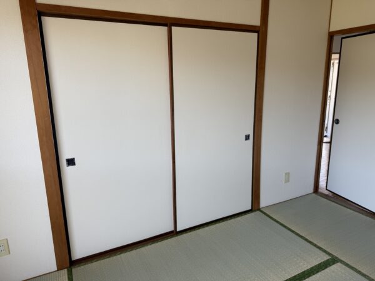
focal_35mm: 24
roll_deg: +1.5
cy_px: 140
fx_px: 260
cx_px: 188
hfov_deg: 71.6
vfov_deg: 56.8
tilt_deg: -11.1
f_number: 1.78
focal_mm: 6.76
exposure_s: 1/121
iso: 80
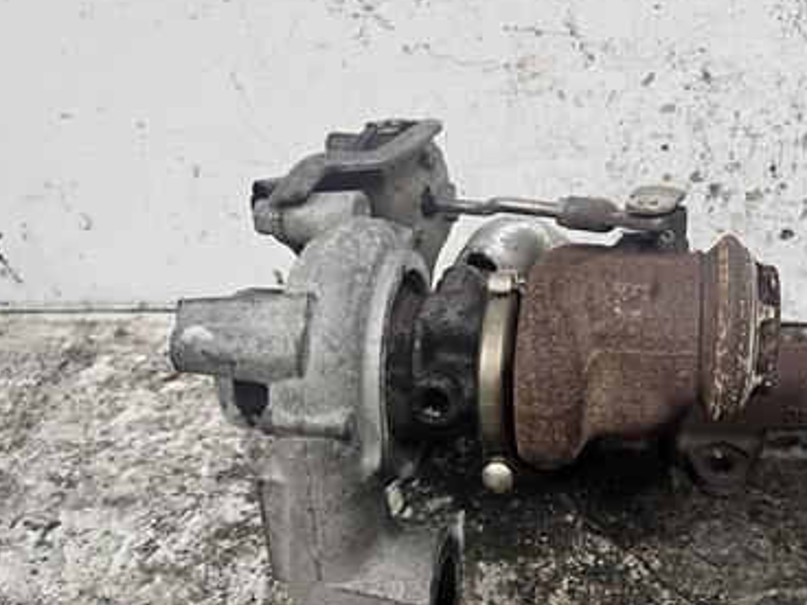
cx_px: 588
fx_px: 933
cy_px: 388
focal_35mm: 40
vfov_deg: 35.7
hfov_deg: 45.5
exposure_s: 1/100
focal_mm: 5.4
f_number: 1.8
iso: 400
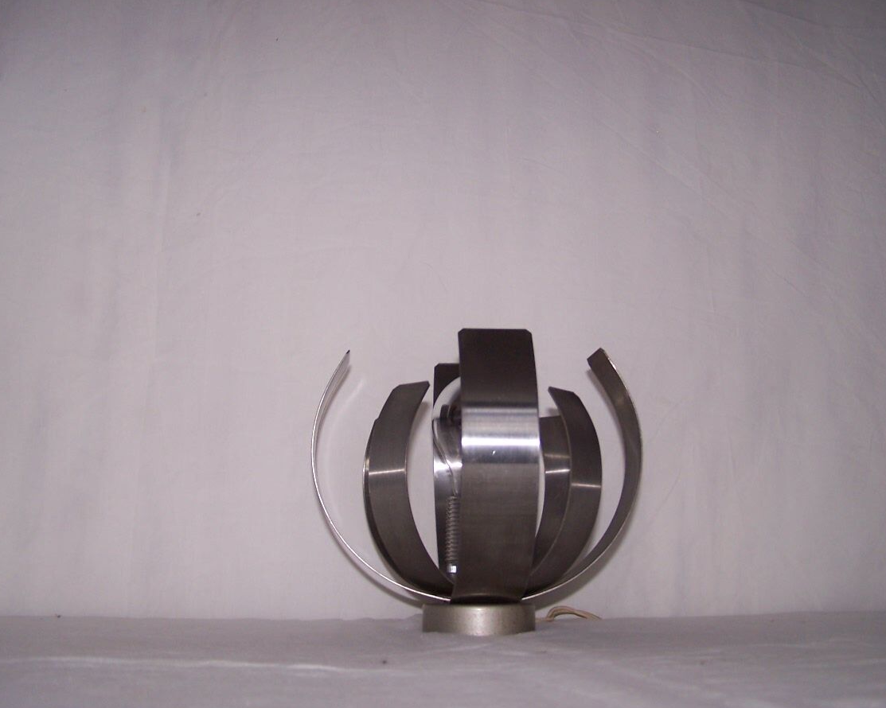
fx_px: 1049
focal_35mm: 40
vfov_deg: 37.3
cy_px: 356
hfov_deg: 45.8
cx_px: 459
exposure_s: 1/60
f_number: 2.8
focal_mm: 6.3
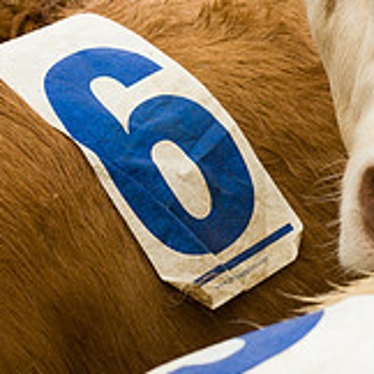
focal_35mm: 227
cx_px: 432
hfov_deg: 7.7
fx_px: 2775
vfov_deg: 7.7
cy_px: 38
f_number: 8
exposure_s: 1/320
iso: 800
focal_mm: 70
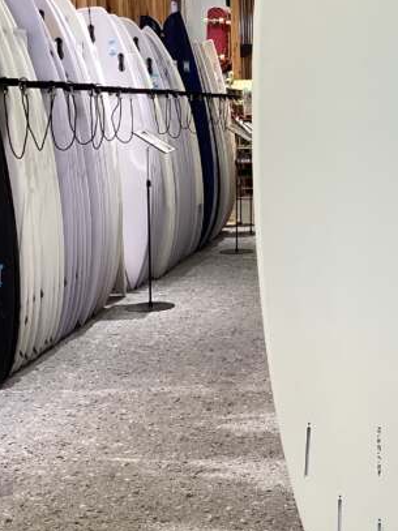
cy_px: 183
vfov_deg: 31.5
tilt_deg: -4.8
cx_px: 384
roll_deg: -1.8
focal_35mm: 61
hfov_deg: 23.2
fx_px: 936
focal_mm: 3.3
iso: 80
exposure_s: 1/50
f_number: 2.4
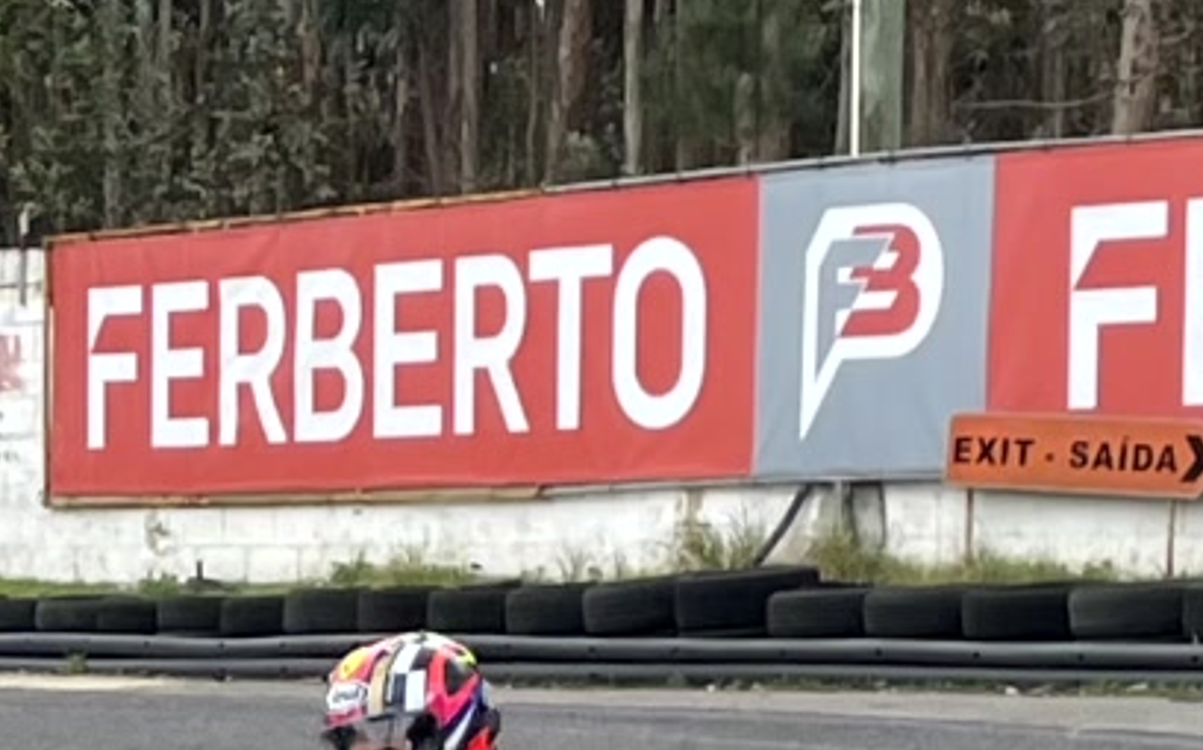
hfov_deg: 10.1
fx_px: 6520
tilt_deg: -9.4
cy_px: 1544
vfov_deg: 6.4
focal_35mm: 199
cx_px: -840
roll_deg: +0.6
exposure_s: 1/550
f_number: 1.6
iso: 32
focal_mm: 4.2
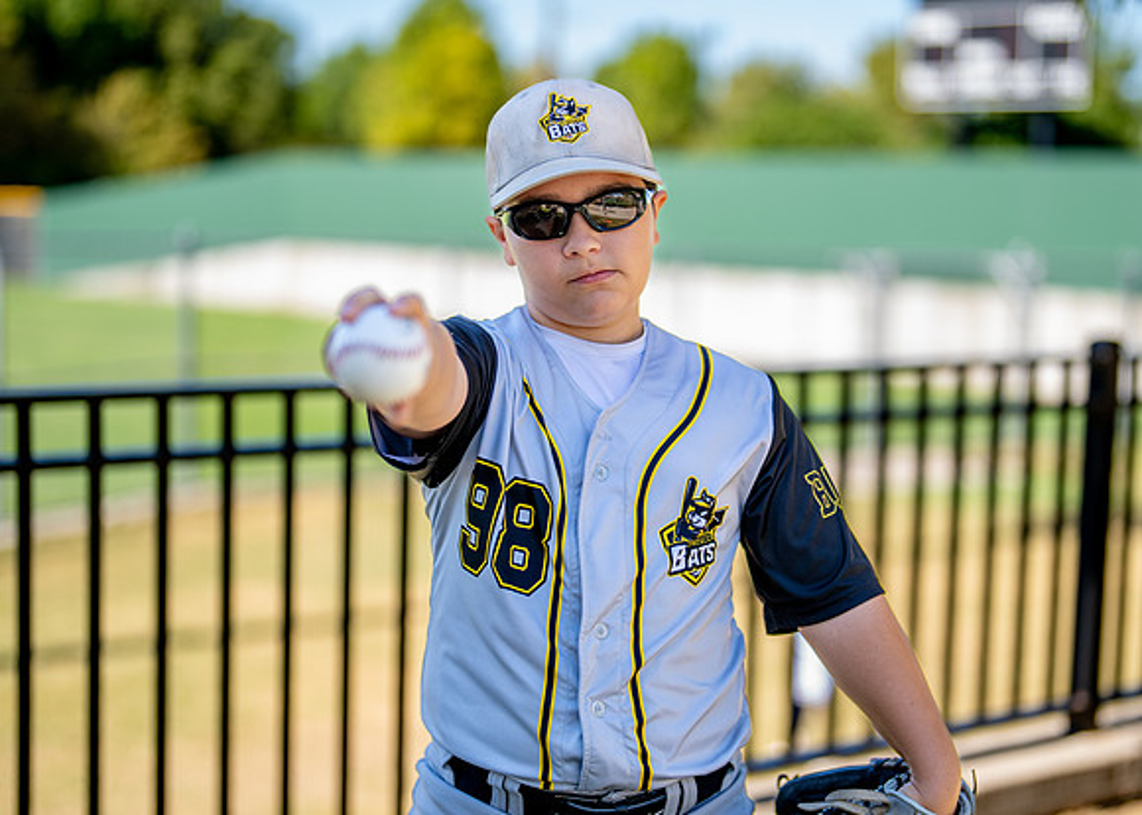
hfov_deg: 28.4
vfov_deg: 20.5
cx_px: 626
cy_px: 429
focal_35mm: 70
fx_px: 2258
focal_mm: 50
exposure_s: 1/2000
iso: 100
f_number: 1.2
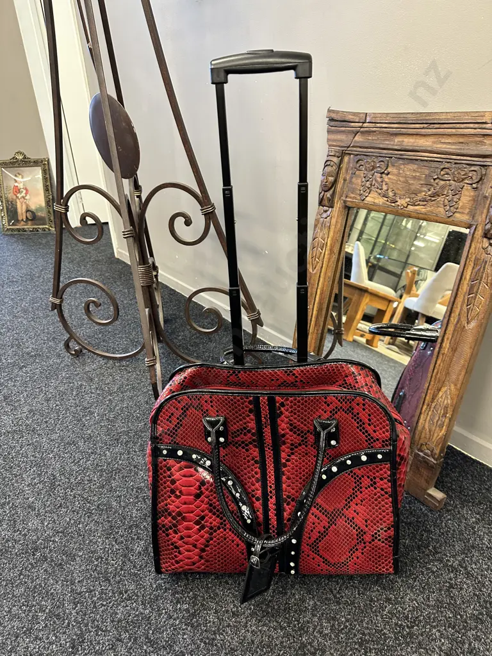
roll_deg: +1.6
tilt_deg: -28.1
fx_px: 455
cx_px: 246
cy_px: 328
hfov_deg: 56.8
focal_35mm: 24
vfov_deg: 71.6
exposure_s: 1/50
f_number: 1.78
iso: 250
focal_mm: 6.86
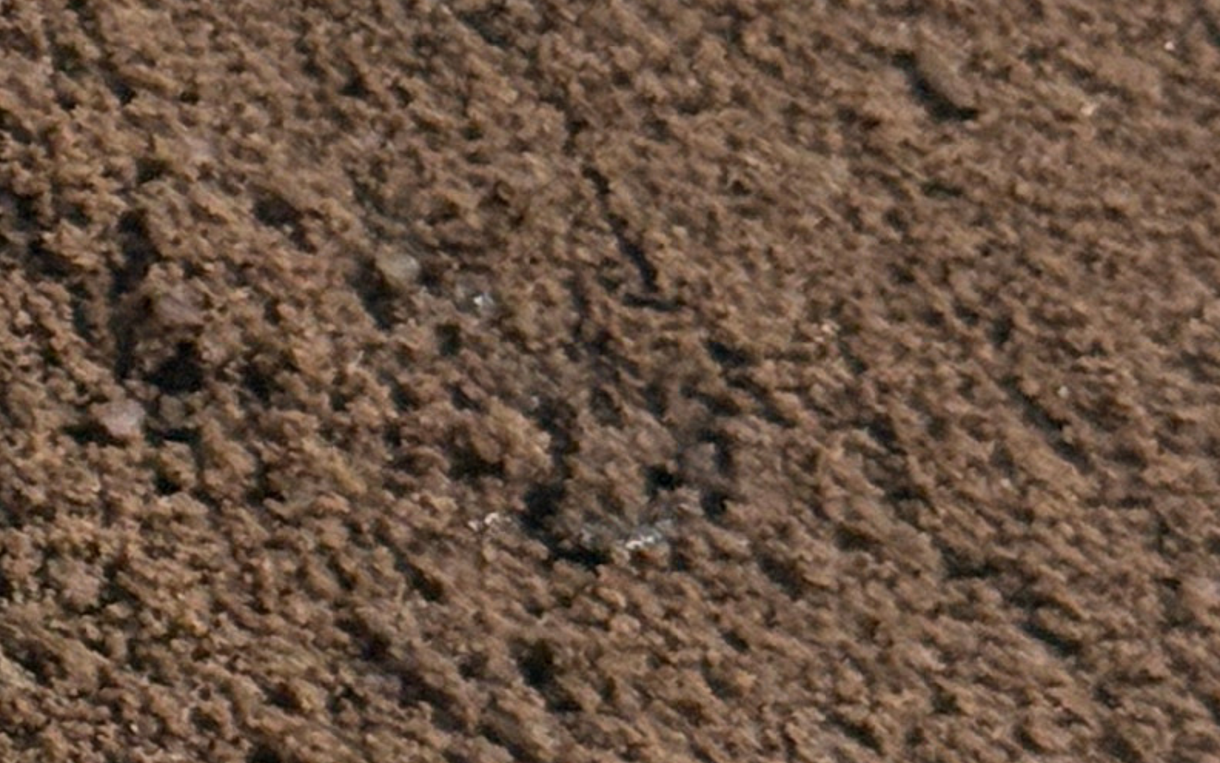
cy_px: 293
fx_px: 8611
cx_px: -863
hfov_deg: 7.9
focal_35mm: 259
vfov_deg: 5.1
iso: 160
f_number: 1.78
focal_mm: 6.76
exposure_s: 1/50
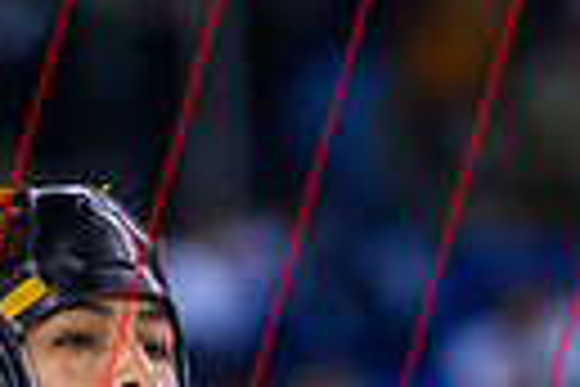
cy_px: 754
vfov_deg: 1.5
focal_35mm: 899
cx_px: 49
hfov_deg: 2.3
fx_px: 14483
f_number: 2.8
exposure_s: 1/800
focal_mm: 200
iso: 2000
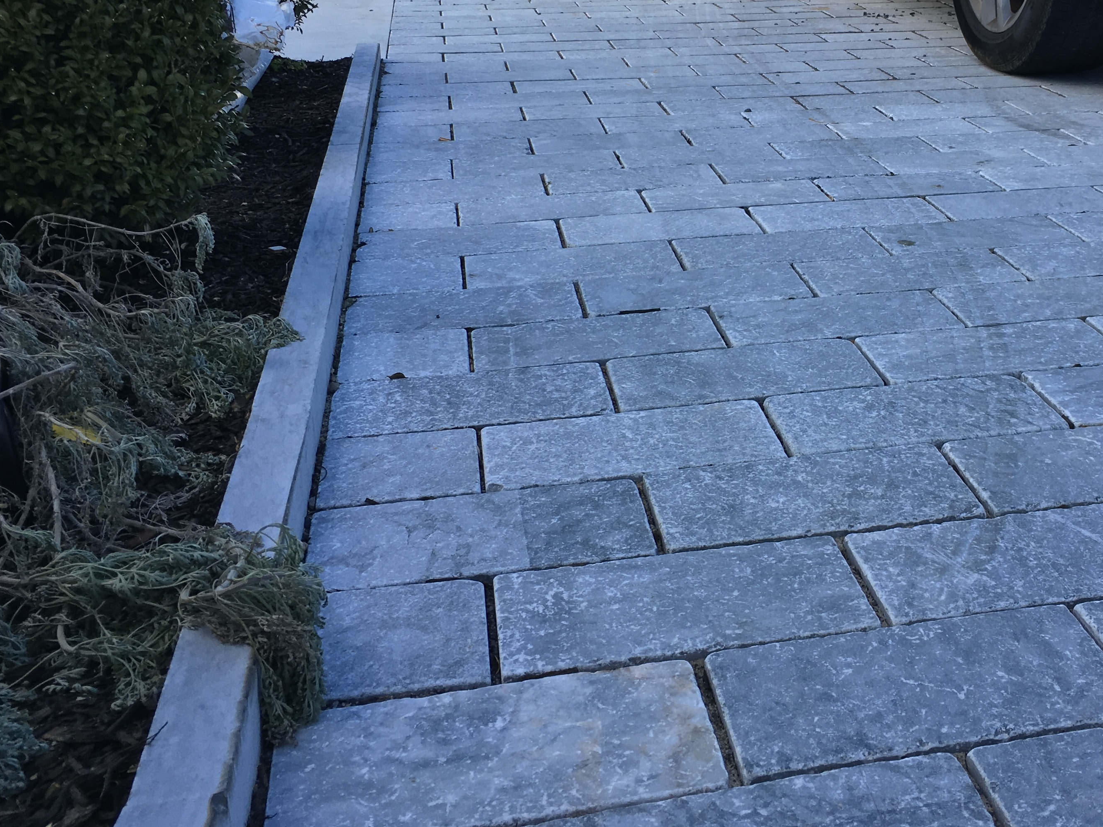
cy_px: 249
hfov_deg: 42.2
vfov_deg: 32.5
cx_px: 767
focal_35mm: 44
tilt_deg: -16.5
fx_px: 1402
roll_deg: +2.1
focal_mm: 4.15
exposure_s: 1/422
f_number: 2.2
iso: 25
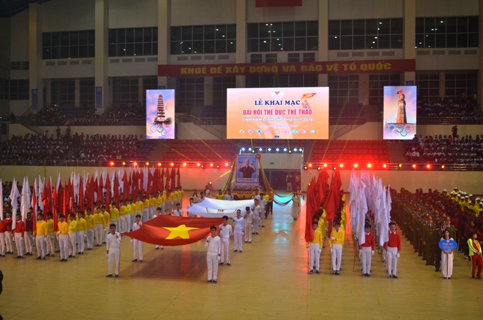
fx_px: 502
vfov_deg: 35.3
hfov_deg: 51.4
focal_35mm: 38
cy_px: 160
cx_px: 242
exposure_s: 1/200
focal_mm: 25
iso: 400
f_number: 4
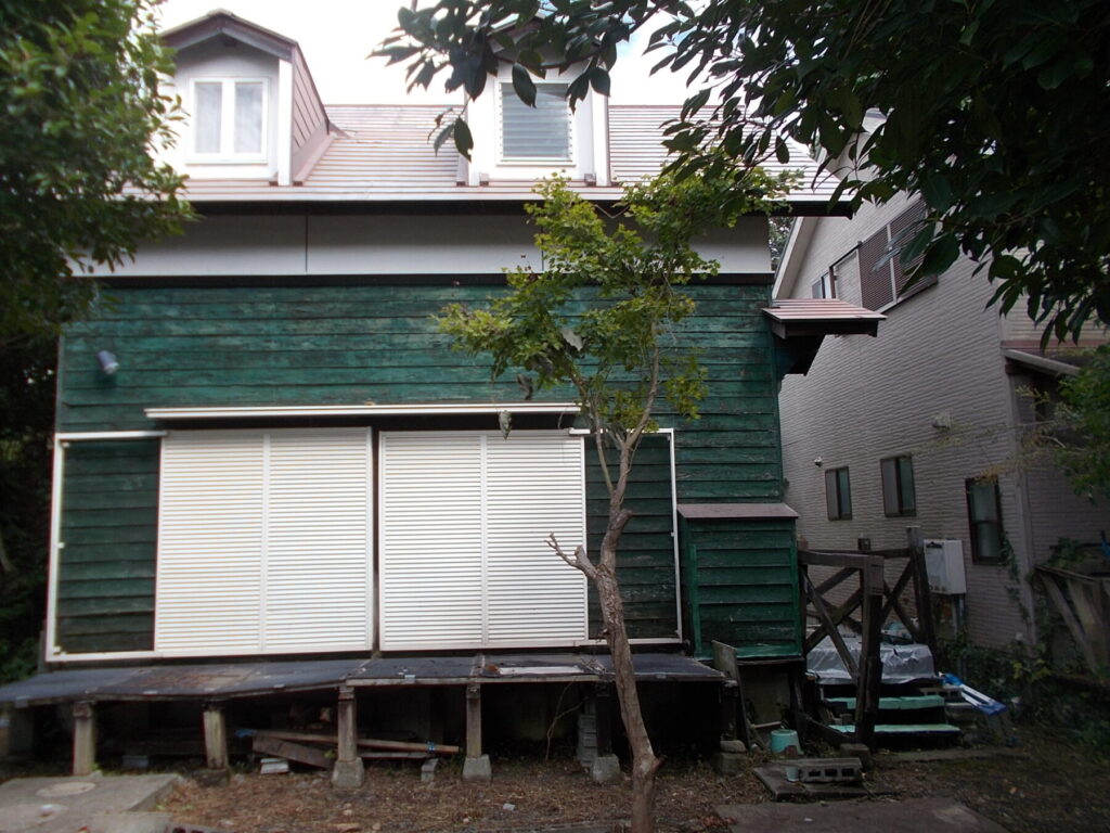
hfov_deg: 67.3
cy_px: 416
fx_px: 834
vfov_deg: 53.1
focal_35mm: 26
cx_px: 555
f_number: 3.2
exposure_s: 1/320
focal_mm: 4.6
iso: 80
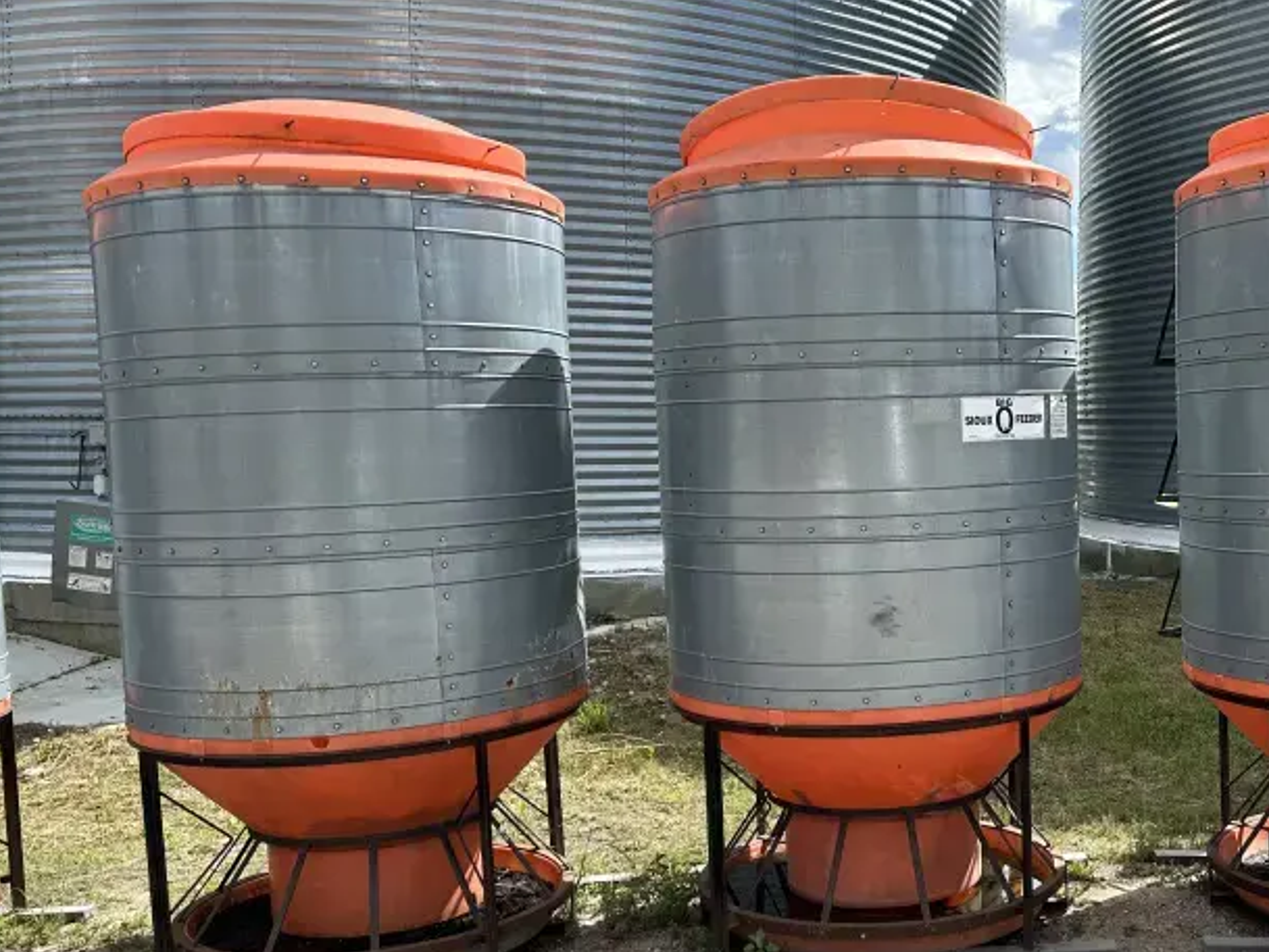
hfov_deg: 44.3
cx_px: 948
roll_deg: +0.1
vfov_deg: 35.1
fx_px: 1503
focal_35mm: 41
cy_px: 523
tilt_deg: -4.6
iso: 50
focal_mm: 5.7
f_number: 1.5
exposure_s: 1/2457
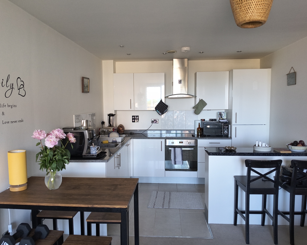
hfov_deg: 62.2
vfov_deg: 51.5
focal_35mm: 28
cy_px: 122
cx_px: 149
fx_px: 254
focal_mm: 4.81
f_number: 1.8
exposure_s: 1/50
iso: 333
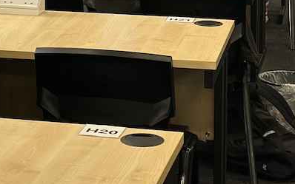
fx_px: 1053
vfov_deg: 9.7
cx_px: 84
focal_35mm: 131
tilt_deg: -5.9
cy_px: -91
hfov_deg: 15.9
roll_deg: +0.3
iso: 80
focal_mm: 6.86
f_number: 1.78
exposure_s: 1/120
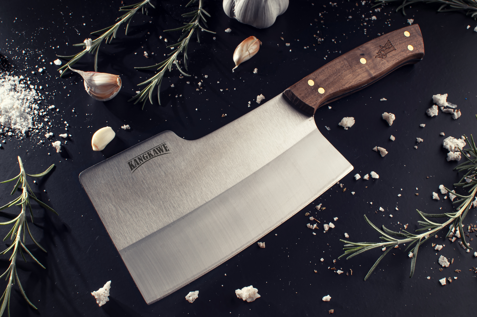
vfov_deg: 25.7
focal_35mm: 52
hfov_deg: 37.9
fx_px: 695
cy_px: 158
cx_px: 238
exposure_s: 1/250
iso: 100
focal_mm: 35
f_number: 13
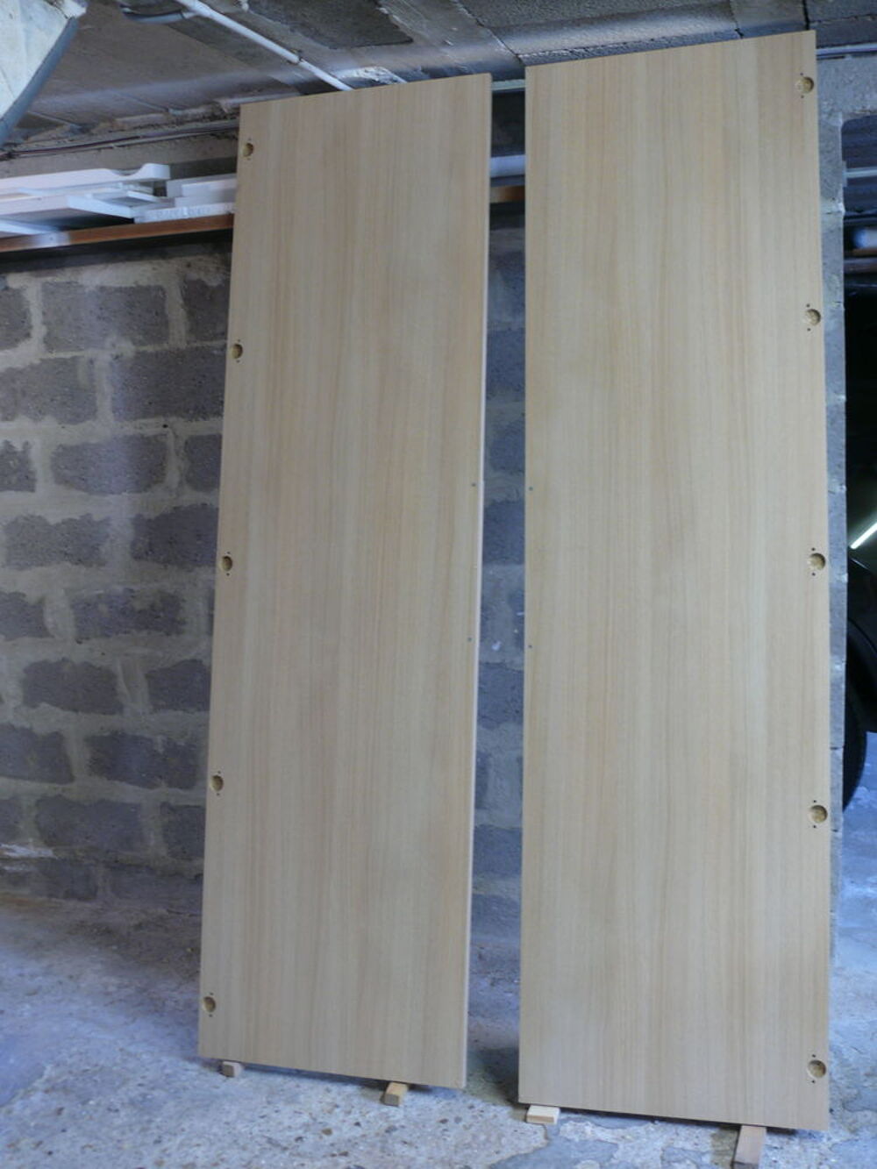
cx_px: 438
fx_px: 1351
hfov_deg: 36.0
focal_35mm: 40
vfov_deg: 46.8
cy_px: 584
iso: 100
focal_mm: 8.2
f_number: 2.8
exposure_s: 1/4
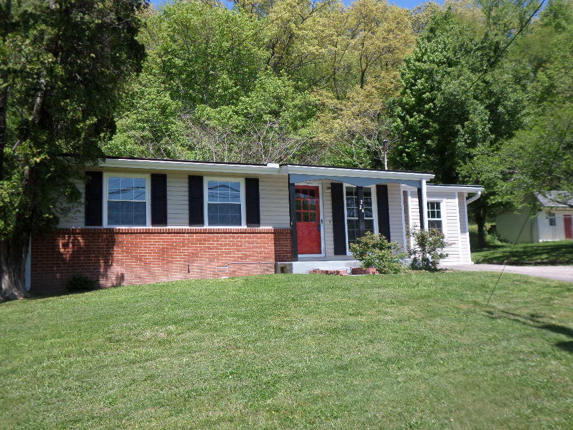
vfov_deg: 44.2
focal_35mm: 32
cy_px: 215
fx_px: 530
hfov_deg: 56.8
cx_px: 286
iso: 80
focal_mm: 5.8
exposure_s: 1/750
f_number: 3.5
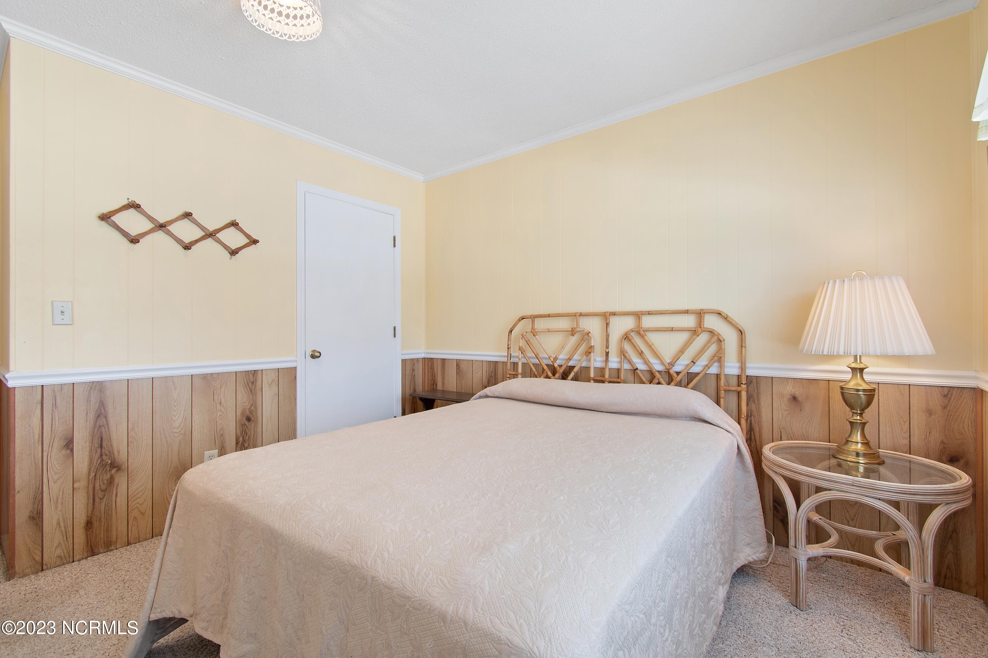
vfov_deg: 77.3
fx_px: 412
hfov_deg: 100.4
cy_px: 329
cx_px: 494
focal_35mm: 15
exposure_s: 1/6
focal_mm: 10
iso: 100
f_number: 4.5
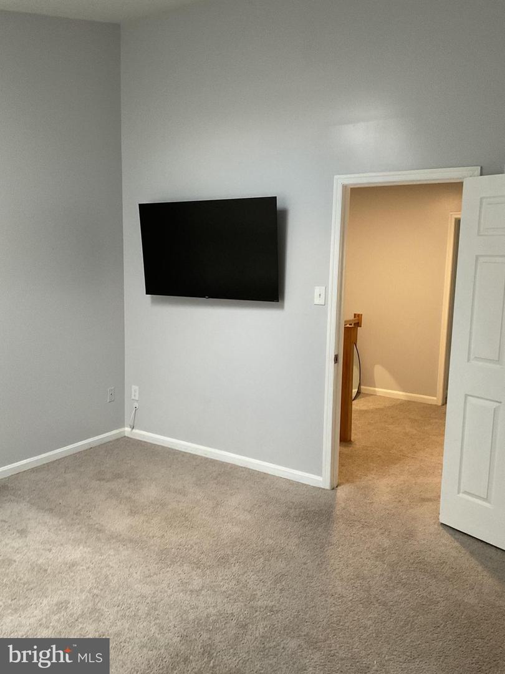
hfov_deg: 48.2
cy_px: 337
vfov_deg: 61.7
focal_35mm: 29
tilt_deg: -7.1
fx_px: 564
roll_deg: +0.2
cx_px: 252
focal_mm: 3
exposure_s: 1/60
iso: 200
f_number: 1.8
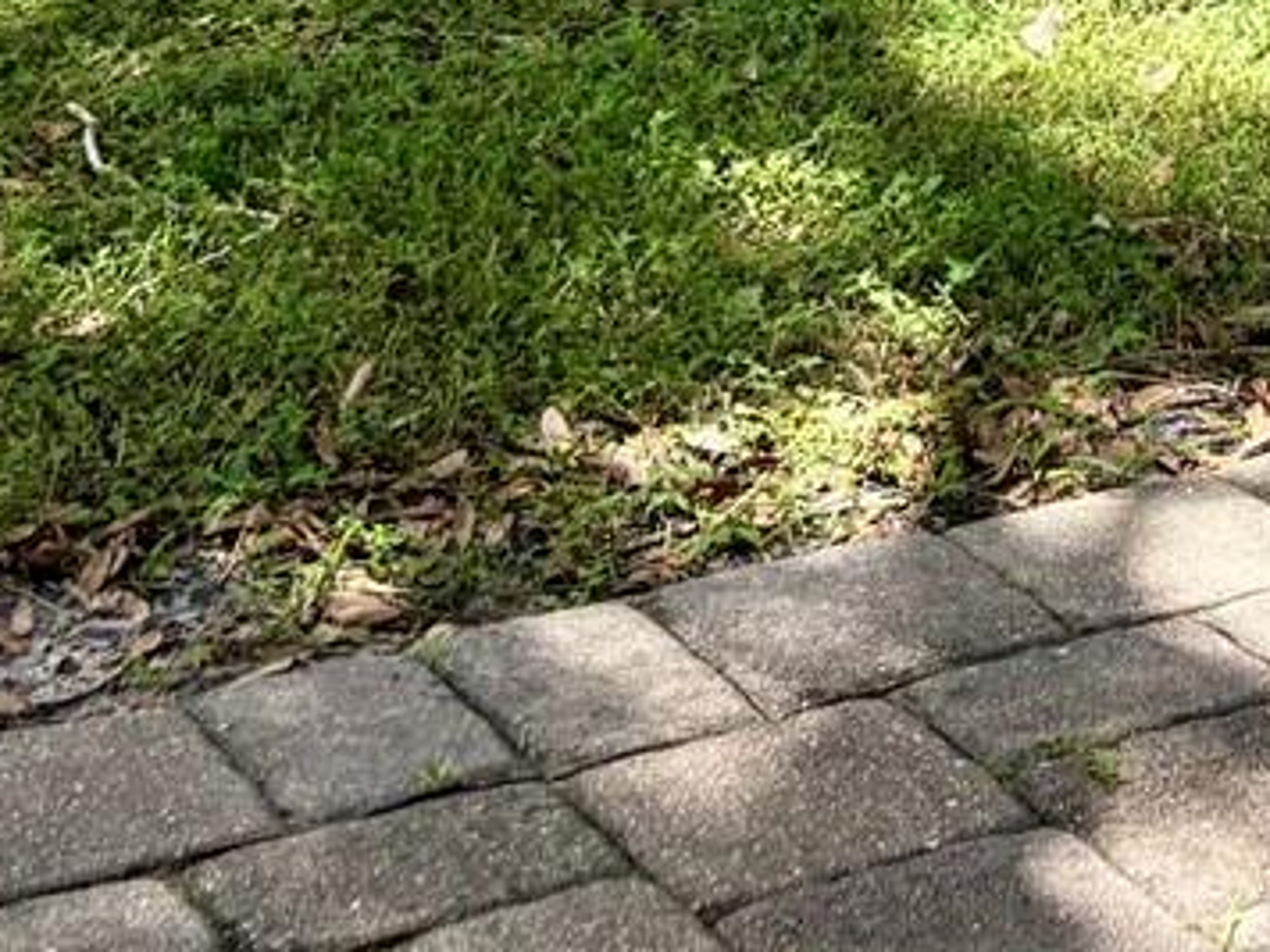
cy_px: -988
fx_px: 4293
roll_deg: -2.4
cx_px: 1573
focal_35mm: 117
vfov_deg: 11.4
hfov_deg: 16.1
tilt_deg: -3.1
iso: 64
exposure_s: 1/654
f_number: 1.6
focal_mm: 5.96
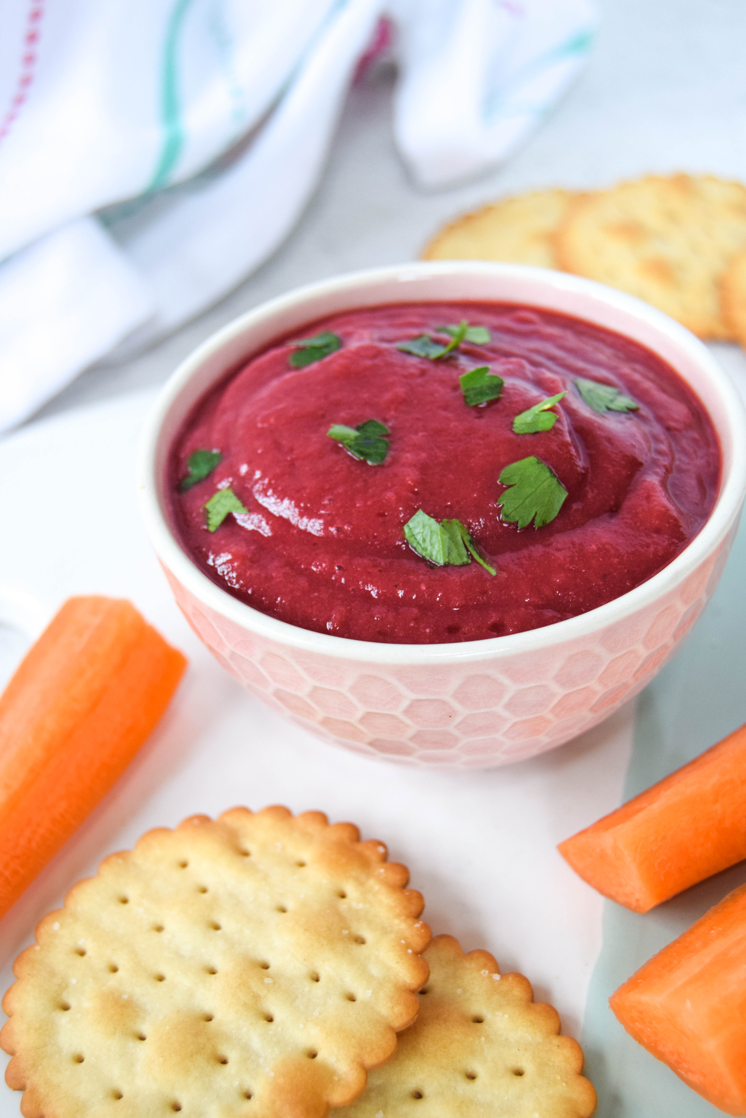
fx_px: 1772
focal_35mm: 57
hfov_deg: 23.8
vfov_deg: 35.1
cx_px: 373
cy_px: 559
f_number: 4.8
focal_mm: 38
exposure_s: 1/60
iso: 800
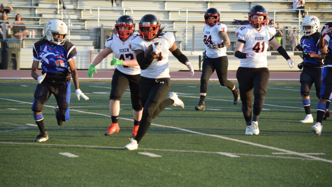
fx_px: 2152
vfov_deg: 5.0
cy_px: 82
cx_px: 166
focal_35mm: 245
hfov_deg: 8.8
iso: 640
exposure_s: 1/500
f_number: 5
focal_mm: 155
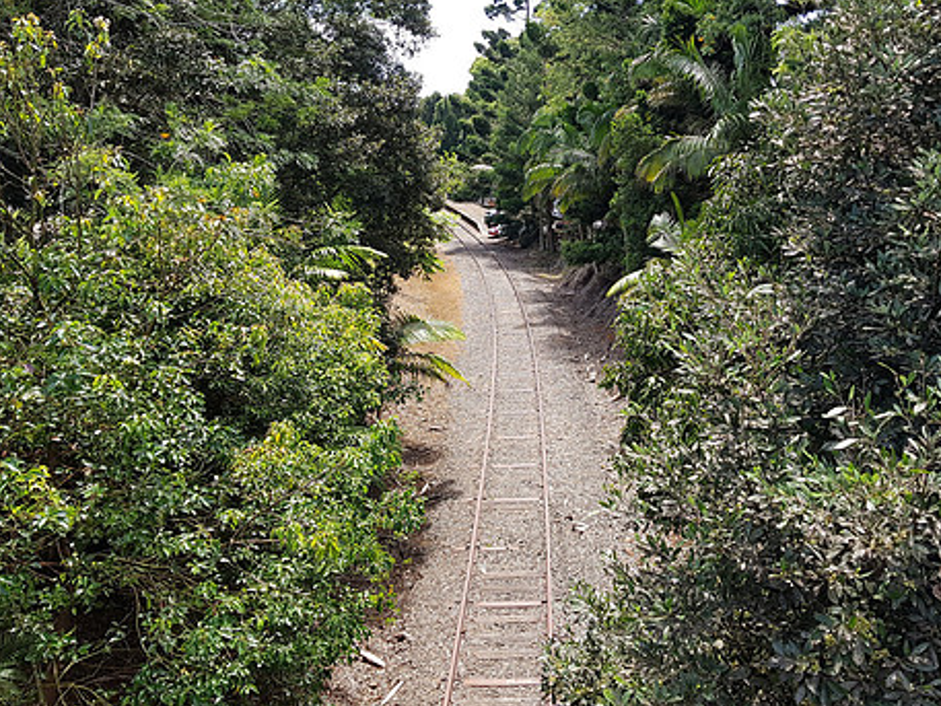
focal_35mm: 33
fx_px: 897
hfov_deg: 55.1
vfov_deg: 43.0
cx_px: 539
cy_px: 339
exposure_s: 1/483
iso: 40
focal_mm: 4.2
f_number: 1.7
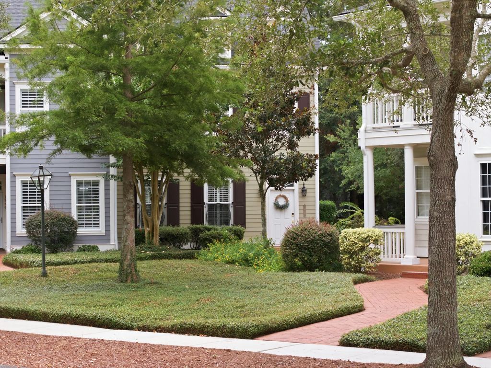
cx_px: 246
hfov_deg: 27.8
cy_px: 184
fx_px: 993
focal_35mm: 70
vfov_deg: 21.0
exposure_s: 1/80
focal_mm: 19.4
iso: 100
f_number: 2.8
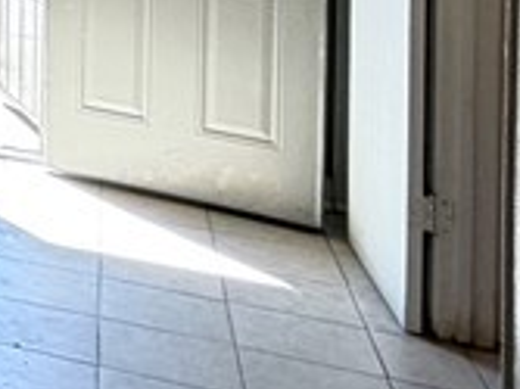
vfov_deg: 15.3
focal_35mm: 86
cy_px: -258
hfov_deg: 15.2
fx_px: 1291
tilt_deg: -0.1
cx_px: -669
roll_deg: +0.7
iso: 50
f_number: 2.2
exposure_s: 1/121
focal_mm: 2.22
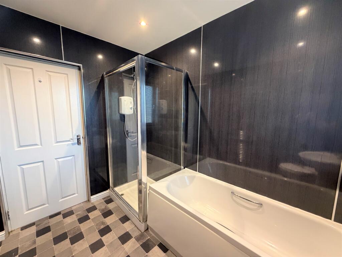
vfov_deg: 85.7
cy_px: 128
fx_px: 138
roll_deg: +0.1
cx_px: 171
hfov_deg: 102.1
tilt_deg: -7.1
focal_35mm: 14
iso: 500
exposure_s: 1/50
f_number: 2.2
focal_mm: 2.22
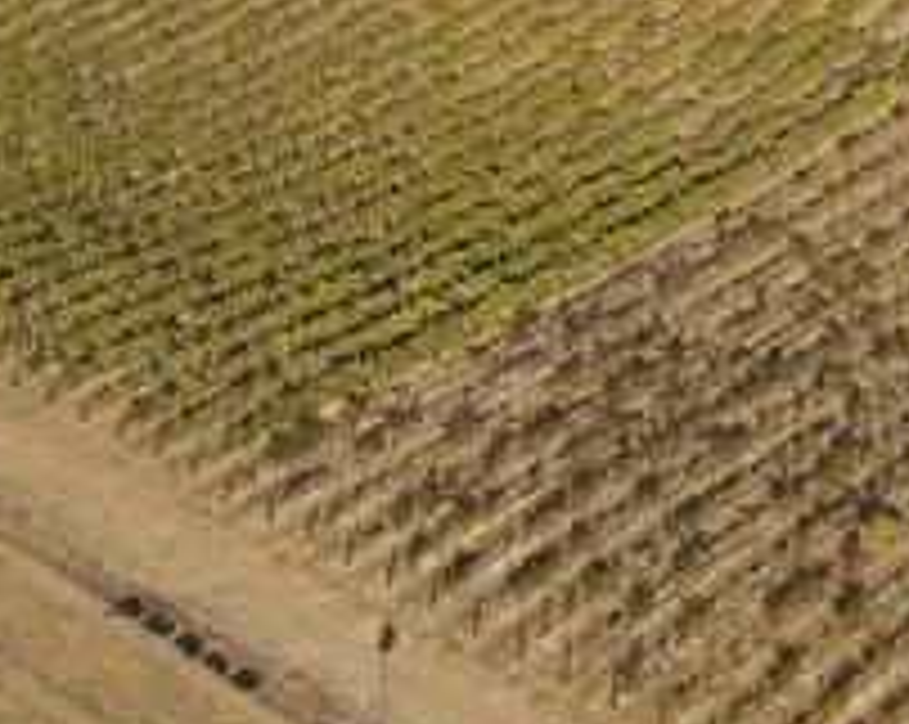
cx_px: 392
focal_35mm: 119
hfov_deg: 16.2
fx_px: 3197
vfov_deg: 11.9
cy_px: -585
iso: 100
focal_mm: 4.5
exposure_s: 1/640
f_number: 2.8
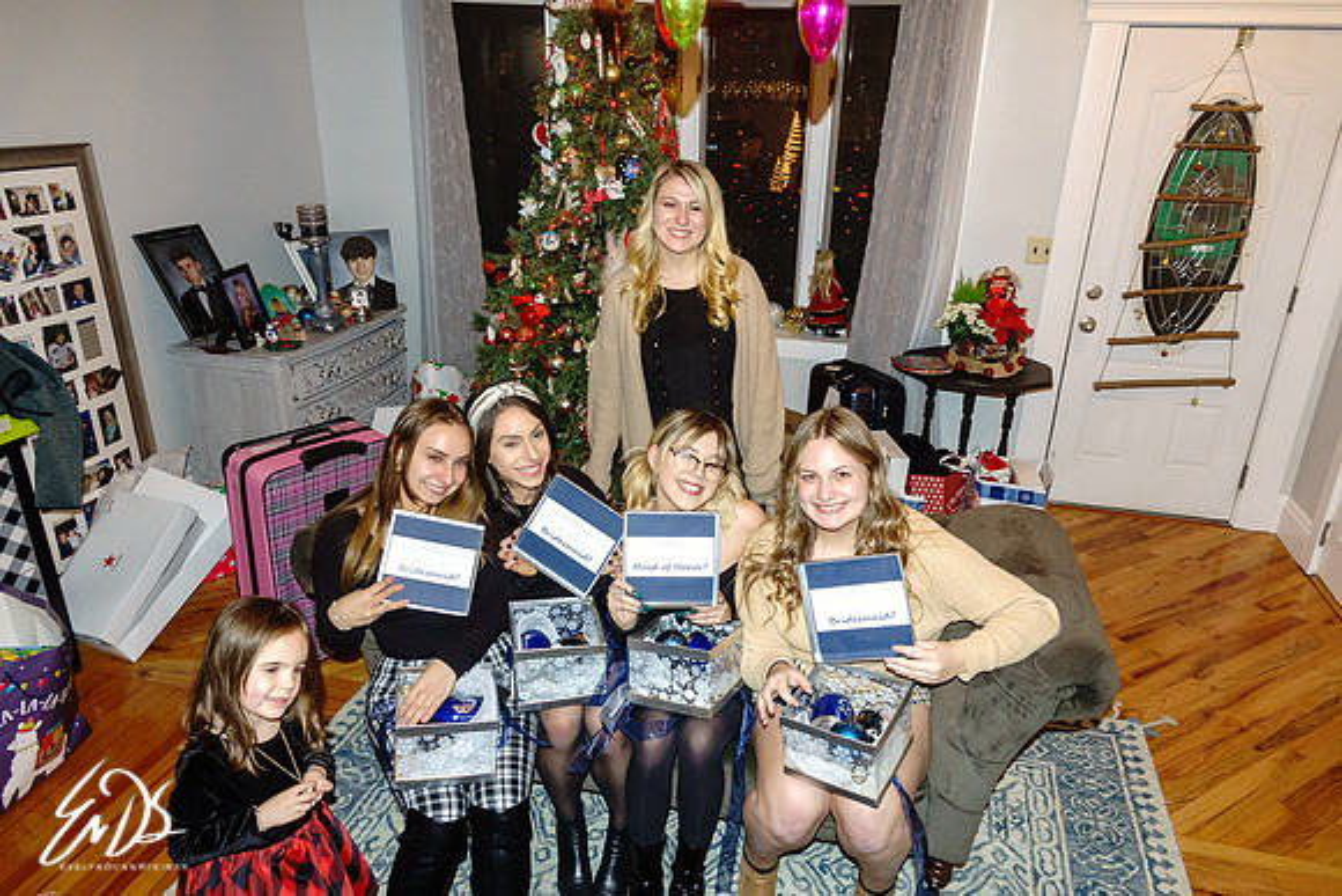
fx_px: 895
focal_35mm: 24
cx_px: 671
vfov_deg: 53.2
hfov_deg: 73.7
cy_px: 448
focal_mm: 8.8
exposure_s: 1/125
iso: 1000
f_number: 2.4
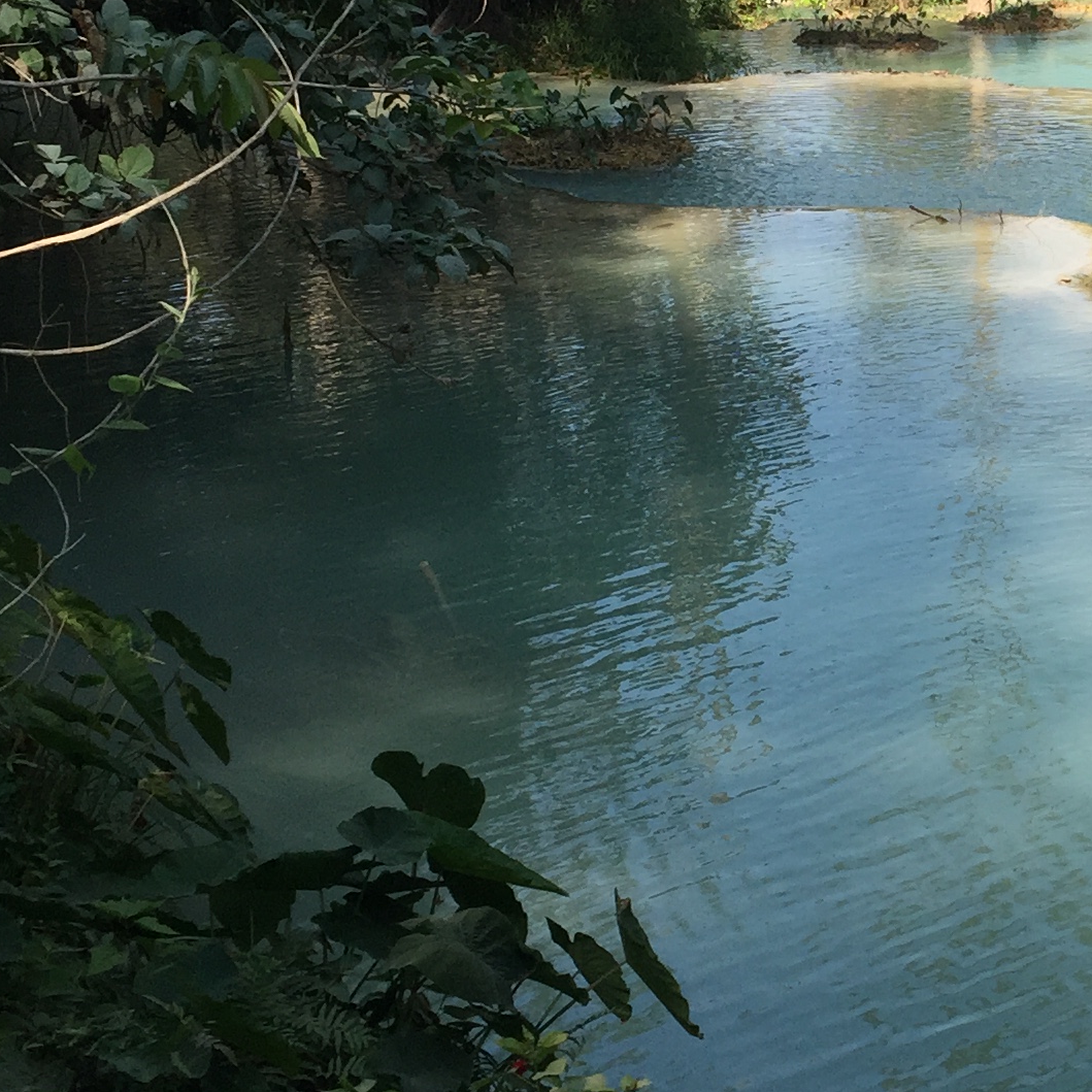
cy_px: 213
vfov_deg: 21.6
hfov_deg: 21.2
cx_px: 1088
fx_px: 2820
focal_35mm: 79
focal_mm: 4.15
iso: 32
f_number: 2.2
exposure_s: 1/1099
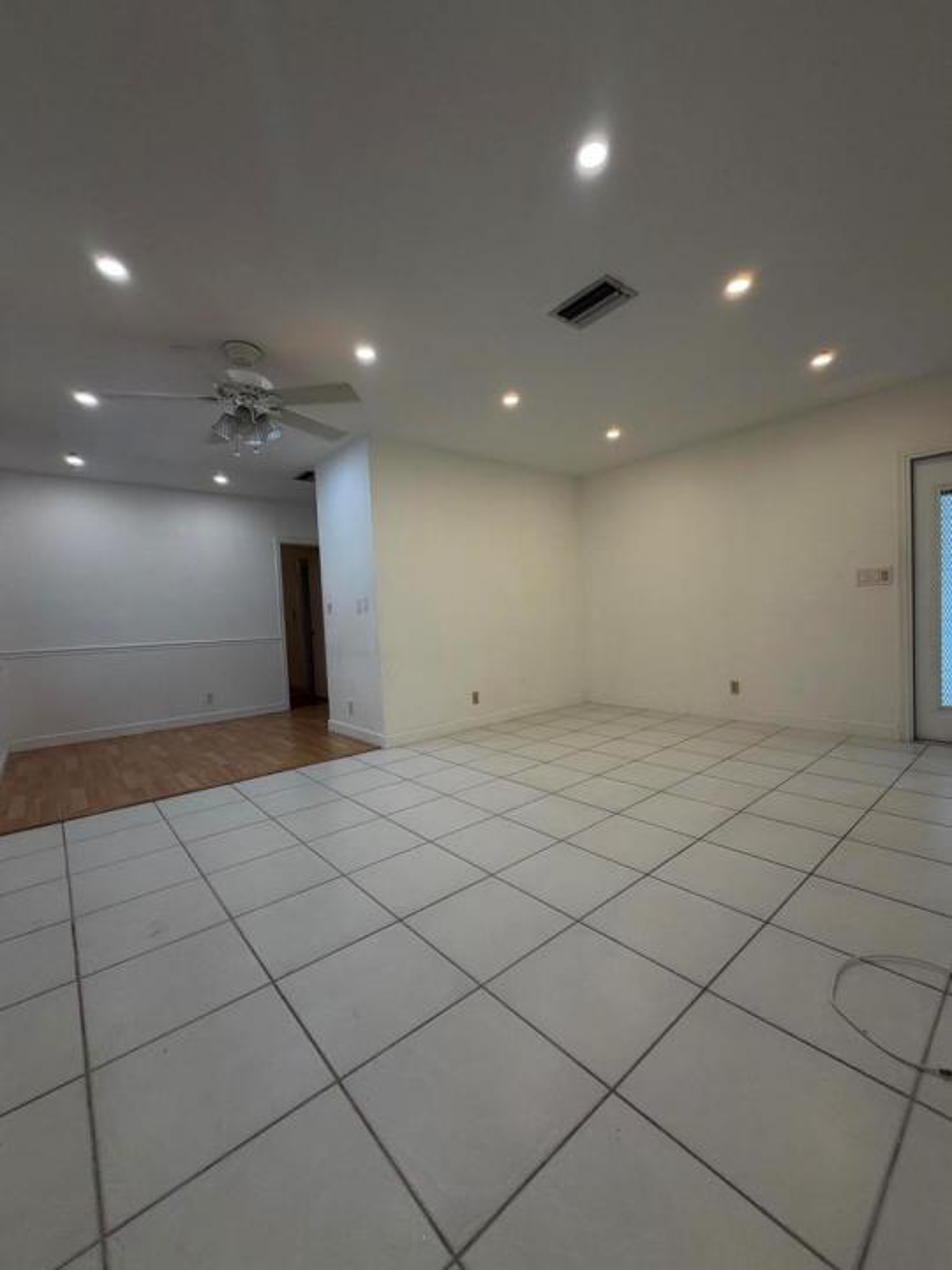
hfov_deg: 85.7
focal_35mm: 14
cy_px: 635
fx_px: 513
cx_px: 476
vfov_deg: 102.1
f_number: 2.2
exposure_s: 1/120
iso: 100
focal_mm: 2.22
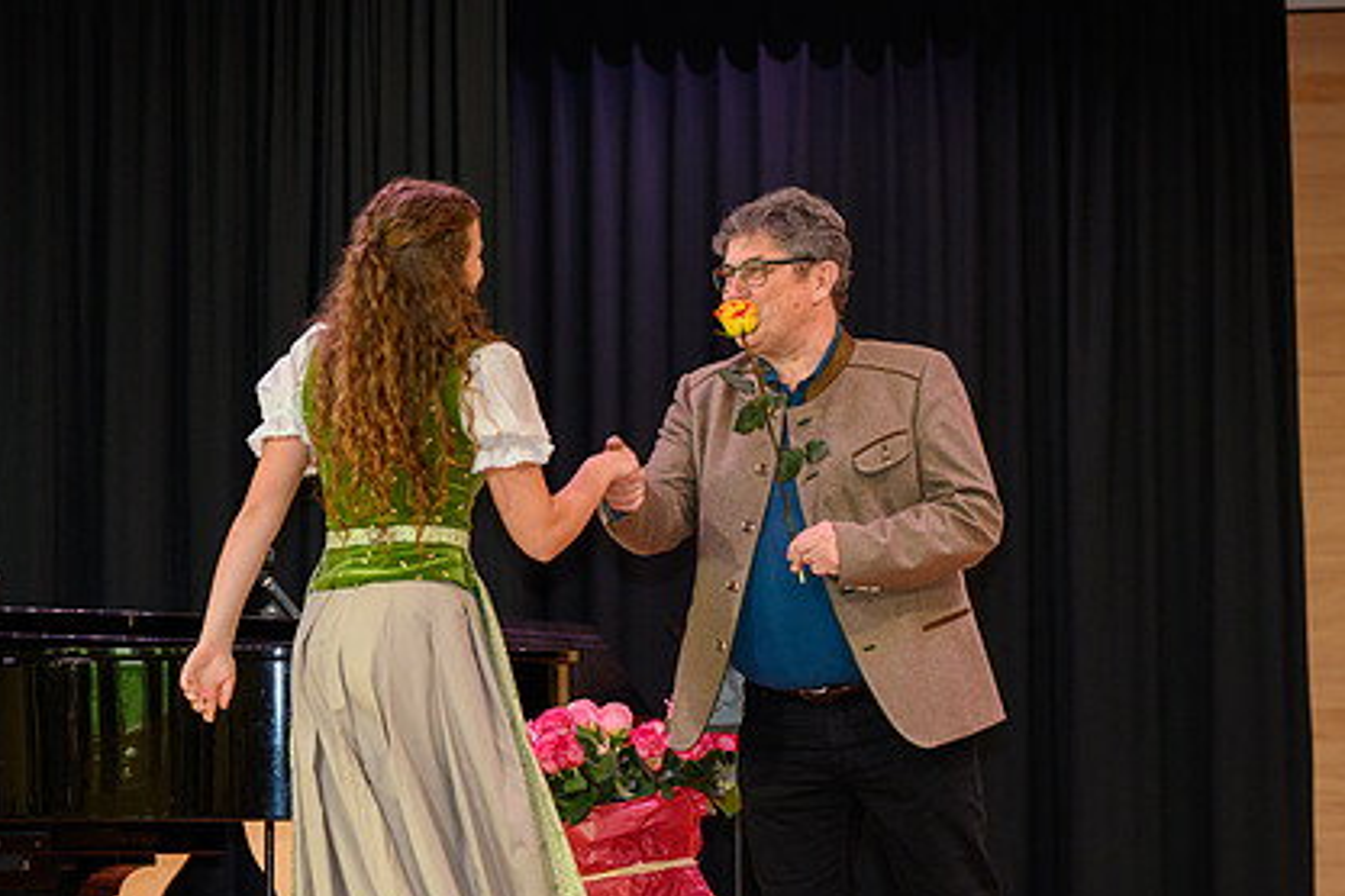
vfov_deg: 7.9
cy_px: 493
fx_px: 6500
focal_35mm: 174
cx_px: 651
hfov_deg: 11.8
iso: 2000
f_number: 5
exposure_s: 1/200
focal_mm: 105
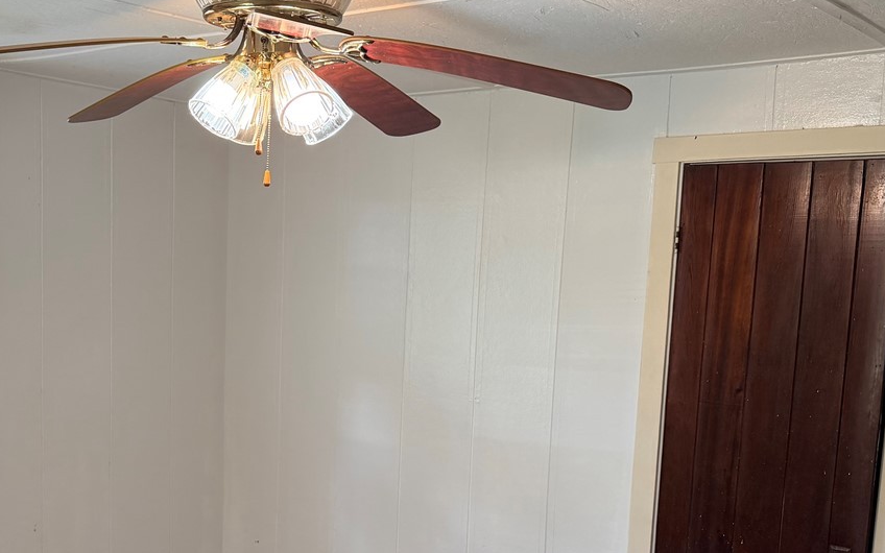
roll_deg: -1.0
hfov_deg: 41.4
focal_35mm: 48
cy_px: 438
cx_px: 309
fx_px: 1158
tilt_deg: -9.5
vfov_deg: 26.4
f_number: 1.78
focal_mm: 6.76
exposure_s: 1/125
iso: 160
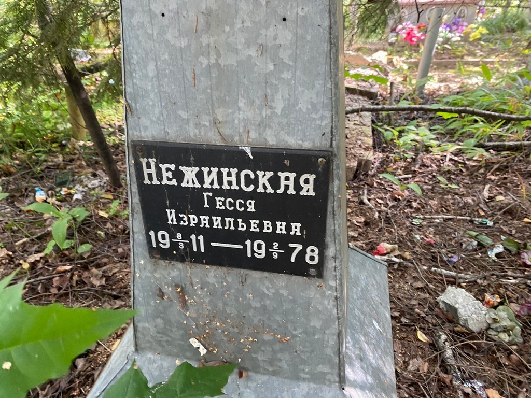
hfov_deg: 67.3
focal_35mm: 26
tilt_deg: -30.3
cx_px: 266
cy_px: 199
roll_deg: +1.6
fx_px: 399
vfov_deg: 53.1
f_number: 1.8
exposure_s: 1/60
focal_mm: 4.25
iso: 200
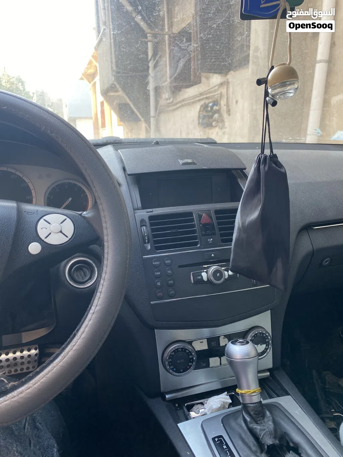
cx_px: 172
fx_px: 343
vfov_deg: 67.3
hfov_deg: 53.1
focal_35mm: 26
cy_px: 228
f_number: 1.8
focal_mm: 4.25
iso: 125
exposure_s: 1/121
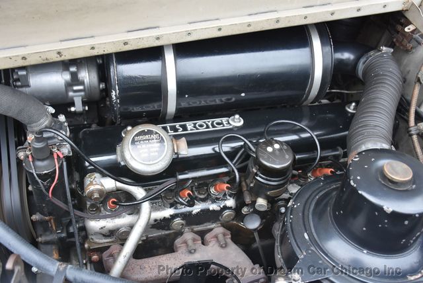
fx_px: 423
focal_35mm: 36
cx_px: 212
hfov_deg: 53.1
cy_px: 142
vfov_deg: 36.9
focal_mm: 24
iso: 800
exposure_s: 1/100
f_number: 5
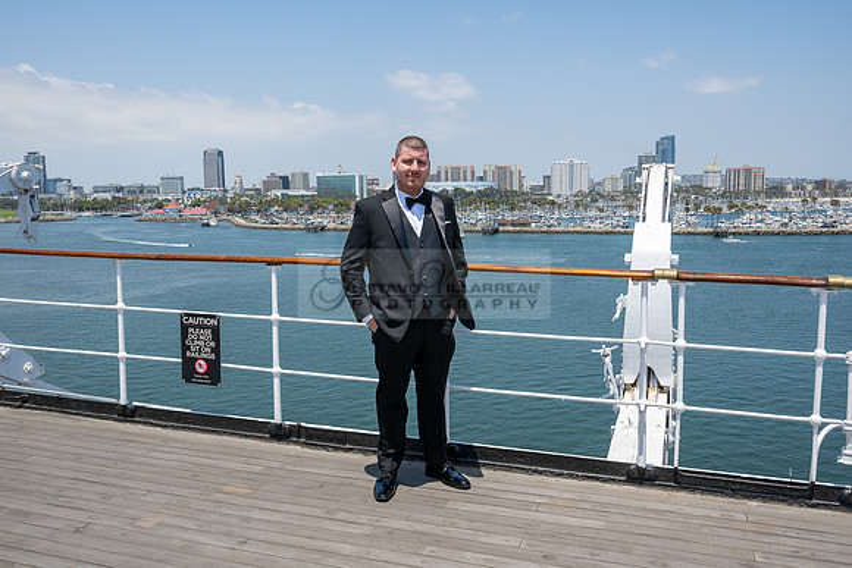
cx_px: 426
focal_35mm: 32
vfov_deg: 41.1
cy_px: 284
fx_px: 757
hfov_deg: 58.7
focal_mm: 32
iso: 200
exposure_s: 1/200
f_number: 13
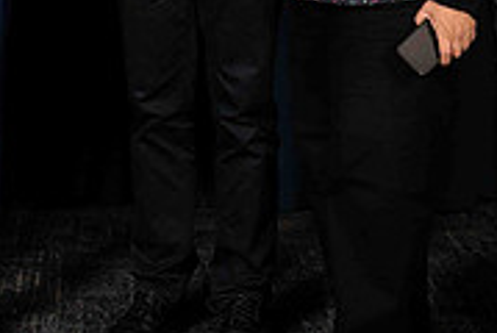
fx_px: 2157
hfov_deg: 13.1
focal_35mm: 156
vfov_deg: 8.6
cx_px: 171
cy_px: -154
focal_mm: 45
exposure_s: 1/250
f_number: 5.6
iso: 125
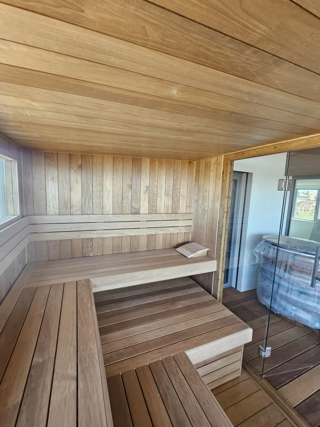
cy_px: 214
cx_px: 160
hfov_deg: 89.9
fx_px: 160
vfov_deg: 106.2
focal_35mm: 13
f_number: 2.2
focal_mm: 1.74
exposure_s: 1/70.9
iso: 80
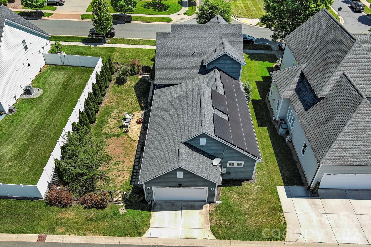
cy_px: 124
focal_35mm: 29
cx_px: 186
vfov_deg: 45.0
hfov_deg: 63.7
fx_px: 299
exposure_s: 1/900
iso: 100
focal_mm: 10.57
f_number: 2.8
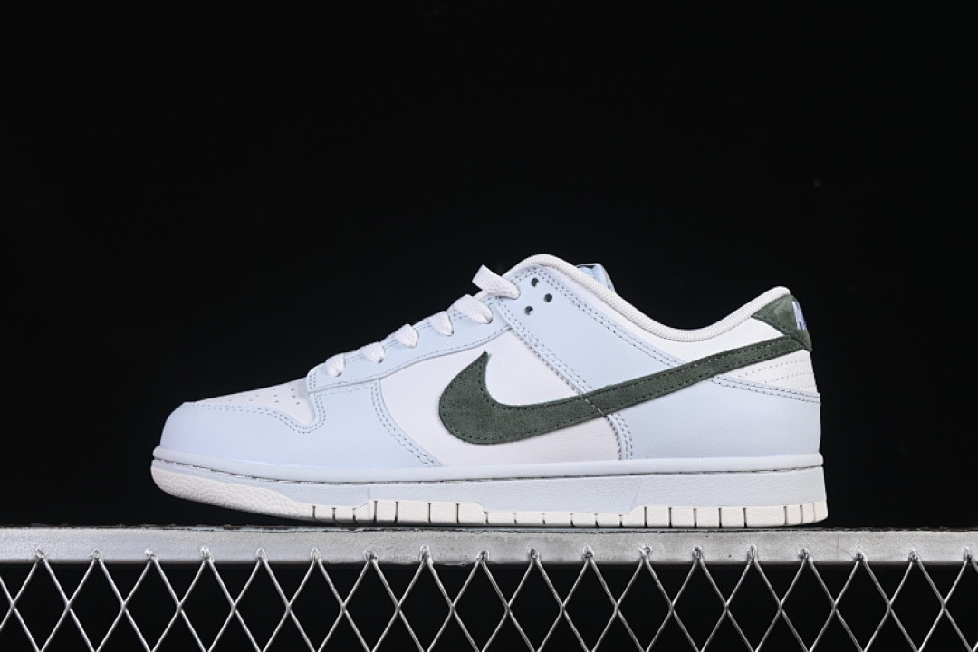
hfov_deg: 27.0
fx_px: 2037
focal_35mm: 75
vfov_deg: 18.2
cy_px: 326
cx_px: 489
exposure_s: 1/80
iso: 160
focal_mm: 50
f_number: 8
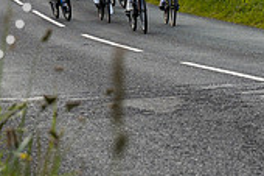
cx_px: 148
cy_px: -107
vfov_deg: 6.0
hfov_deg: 9.1
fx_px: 1663
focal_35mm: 227
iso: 200
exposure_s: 1/500
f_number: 5.6
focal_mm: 55
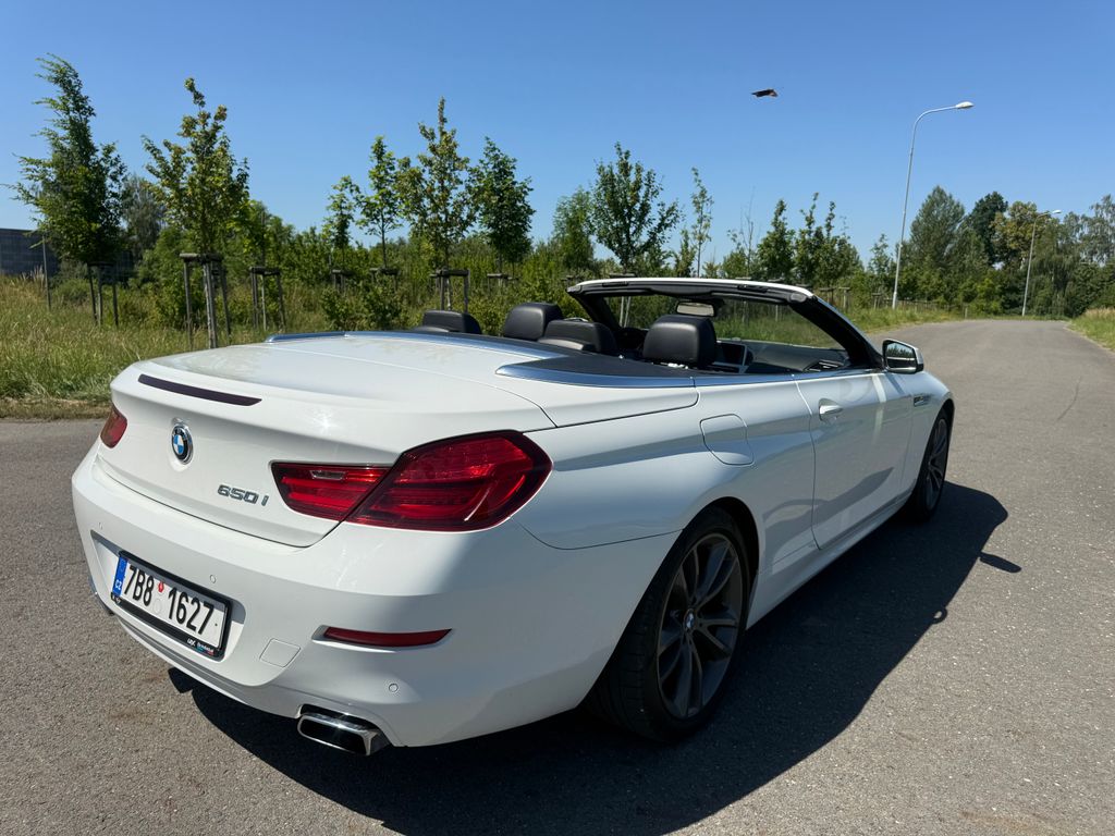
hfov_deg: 71.6
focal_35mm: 24
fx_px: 773
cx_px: 558
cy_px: 418
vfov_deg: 56.8
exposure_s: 1/6173
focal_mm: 6.76
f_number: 1.78
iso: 80
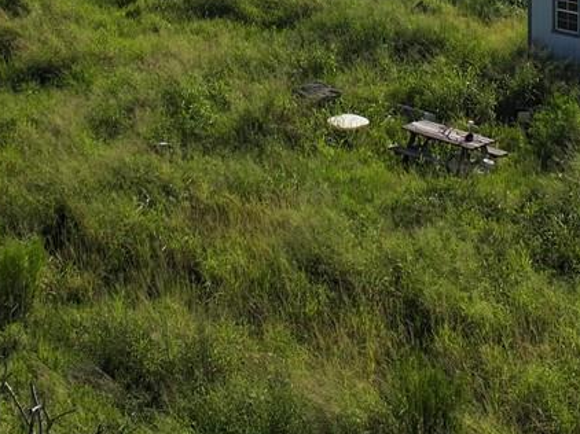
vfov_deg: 14.4
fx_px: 1524
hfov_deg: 21.5
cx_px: 269
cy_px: -335
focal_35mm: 91
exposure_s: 1/3200
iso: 140
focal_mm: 12.29
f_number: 2.8
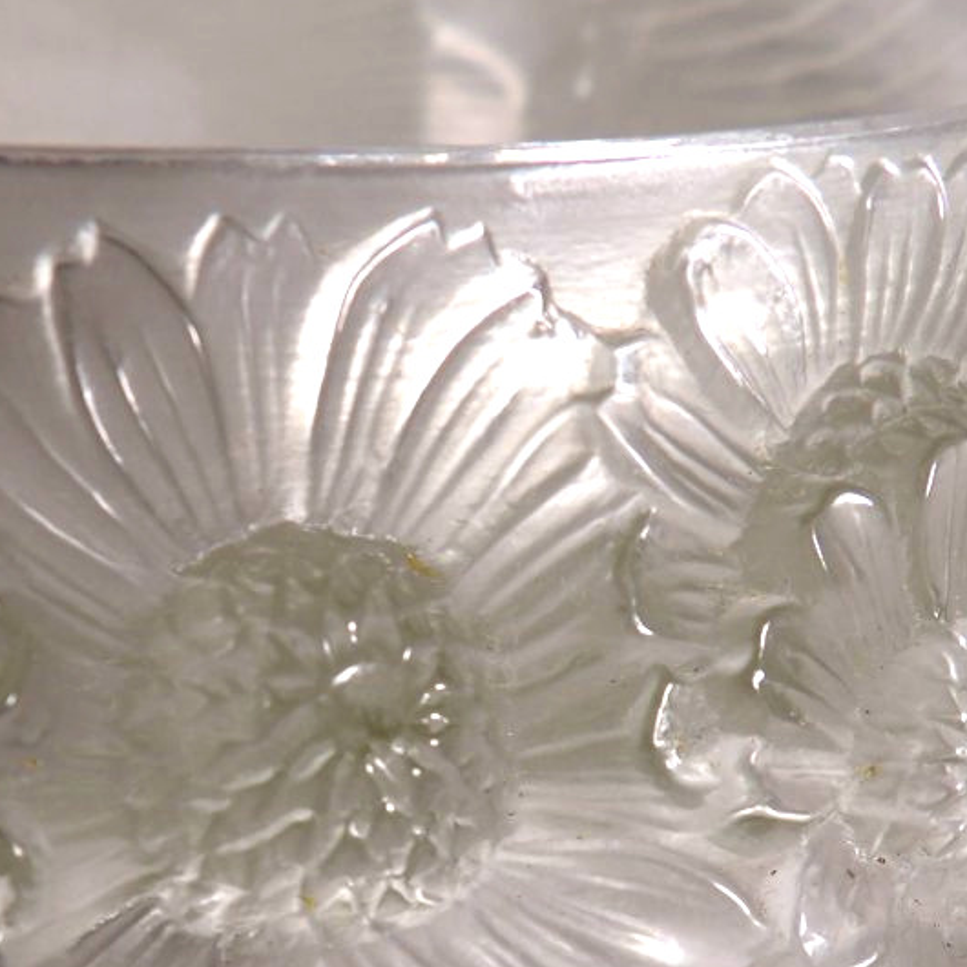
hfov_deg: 35.0
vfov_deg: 34.2
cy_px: 785
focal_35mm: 48
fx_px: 1517
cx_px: 314
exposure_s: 1/33
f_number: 2.8
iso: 125
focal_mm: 4.3
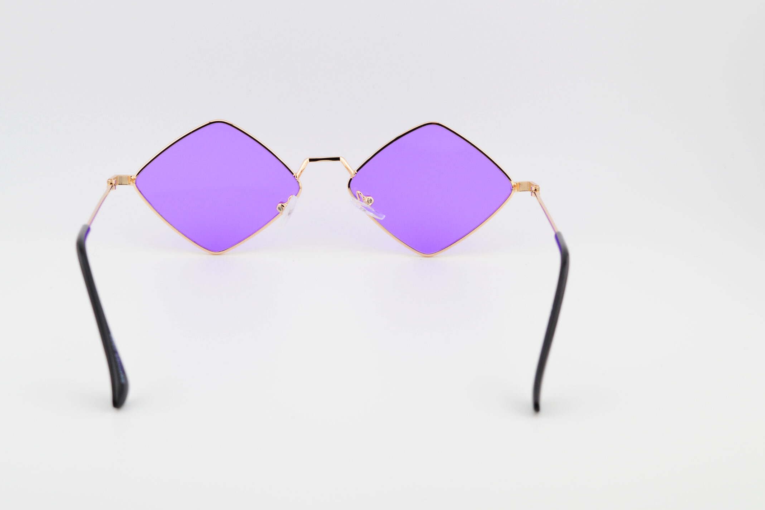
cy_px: 219
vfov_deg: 18.9
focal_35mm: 72
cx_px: 327
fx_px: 1530
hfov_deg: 28.0
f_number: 11
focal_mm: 40
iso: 200
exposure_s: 1/125
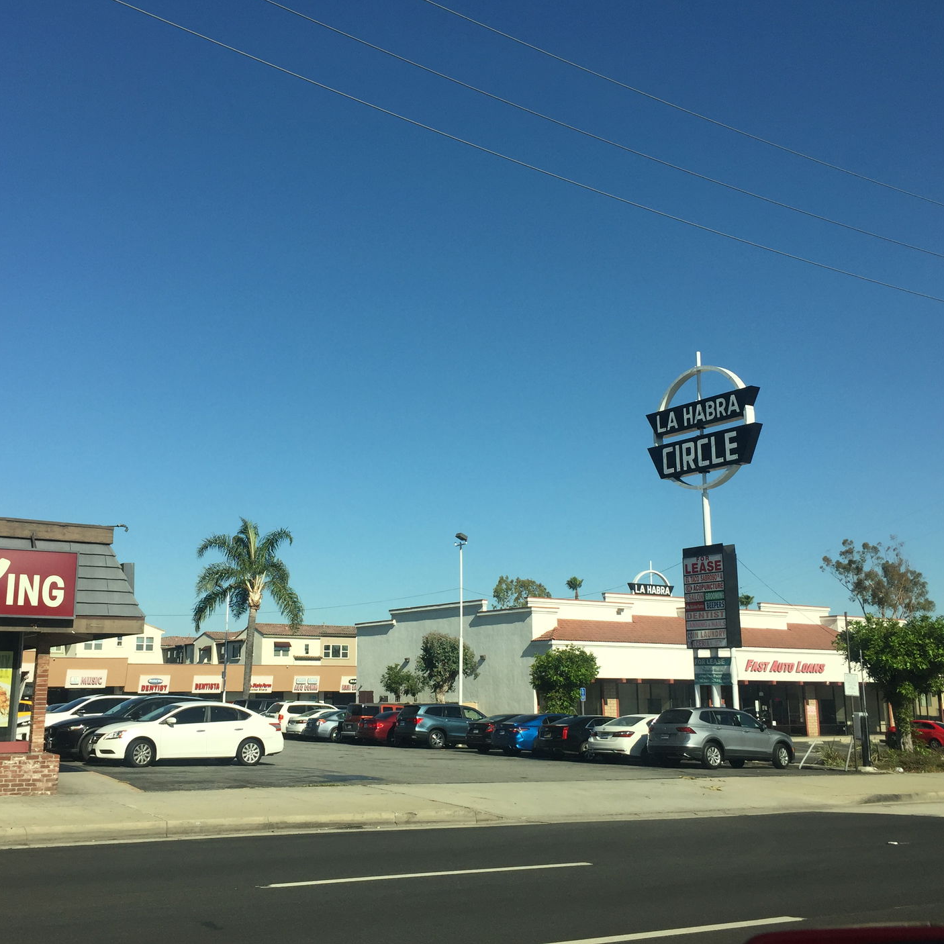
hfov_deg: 47.2
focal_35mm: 35
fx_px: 1080
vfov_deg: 47.2
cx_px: 426
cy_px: 461
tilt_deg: +12.3
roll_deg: -0.8
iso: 32
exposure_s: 1/1883
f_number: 2.2
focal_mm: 4.15
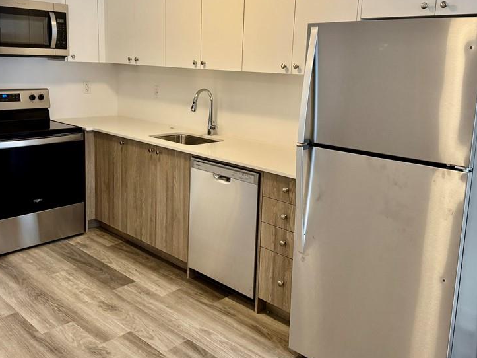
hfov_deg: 54.0
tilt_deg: -6.4
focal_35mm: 34
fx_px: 468
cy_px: 140
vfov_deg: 41.6
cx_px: 235
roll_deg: -0.4
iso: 250
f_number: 1.78
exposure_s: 1/60
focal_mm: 6.76
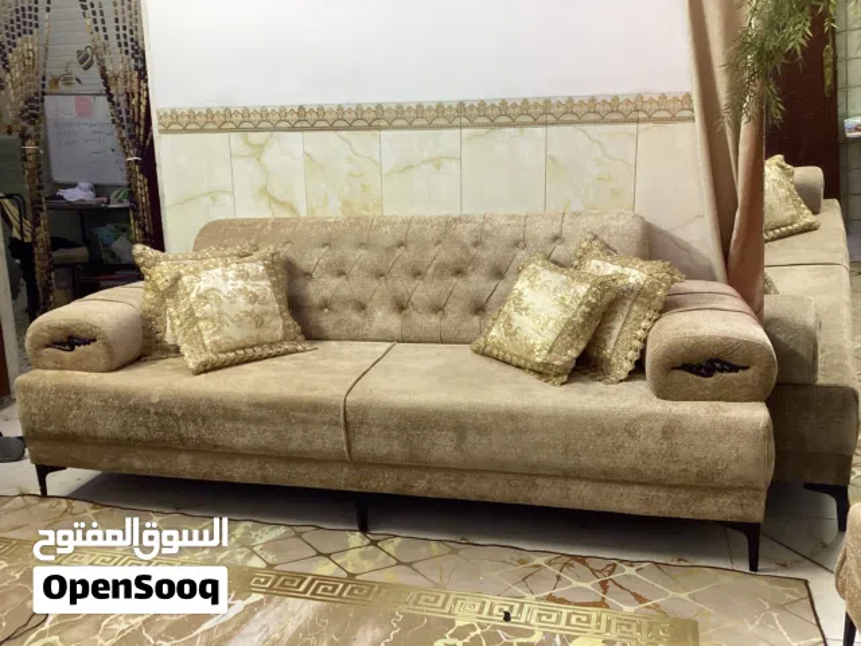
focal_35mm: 31
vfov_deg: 45.4
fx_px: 771
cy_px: 323
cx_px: 430
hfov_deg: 58.4
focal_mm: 3.3
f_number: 2.4
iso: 200
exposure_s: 1/60
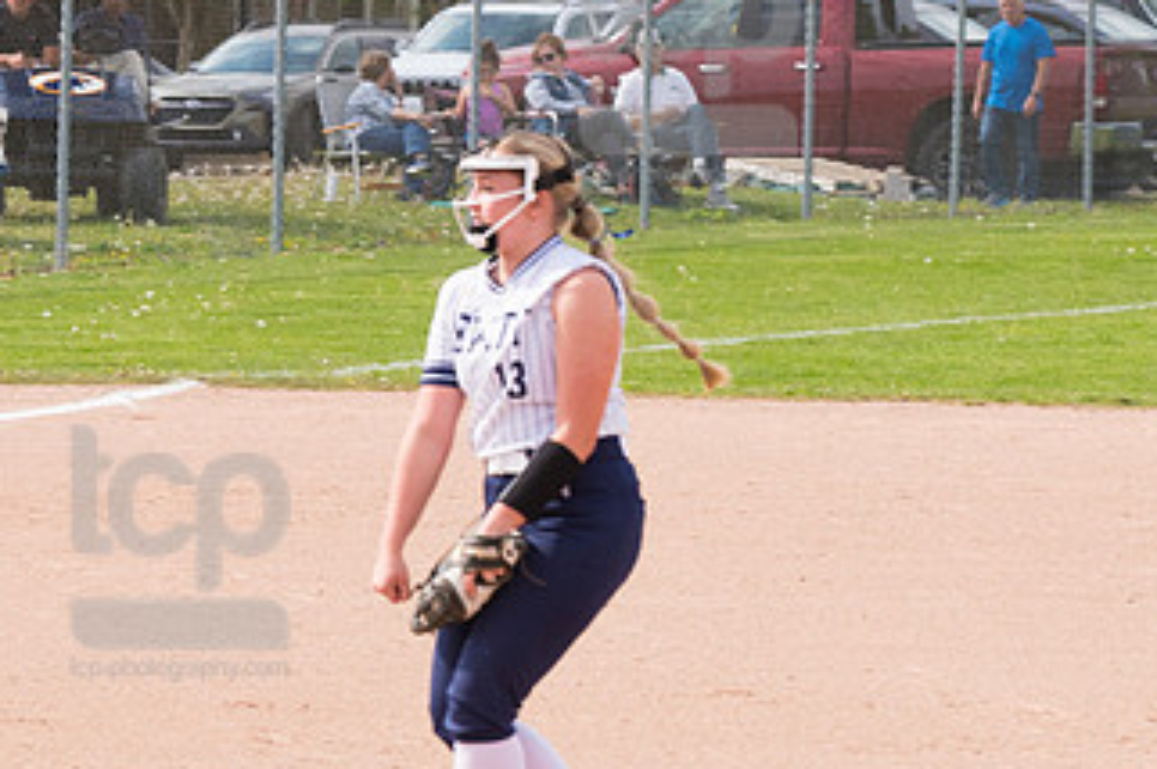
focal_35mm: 276
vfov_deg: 5.0
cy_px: 553
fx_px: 8861
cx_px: 180
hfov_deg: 7.5
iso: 400
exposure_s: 1/1600
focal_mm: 102
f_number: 5.6
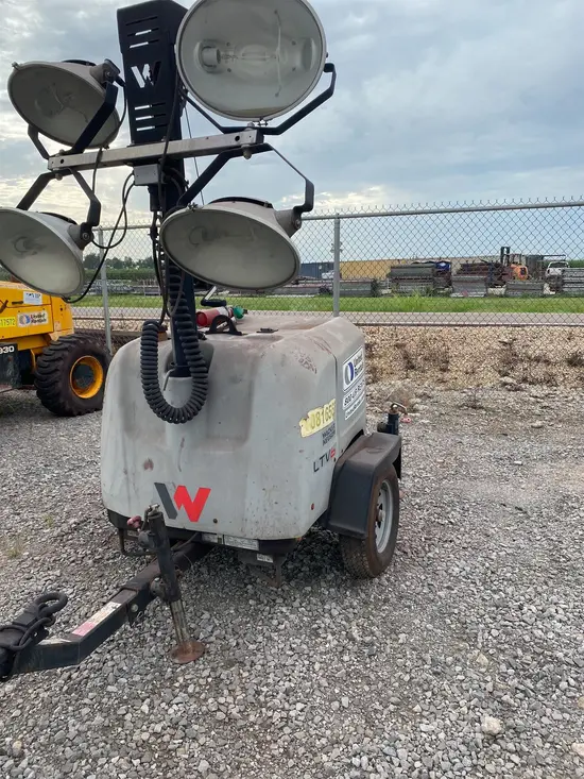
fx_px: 585
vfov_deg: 67.3
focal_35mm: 26
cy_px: 390
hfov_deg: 53.1
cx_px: 292
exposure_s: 1/1053
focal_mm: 4.25
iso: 32
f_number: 1.8
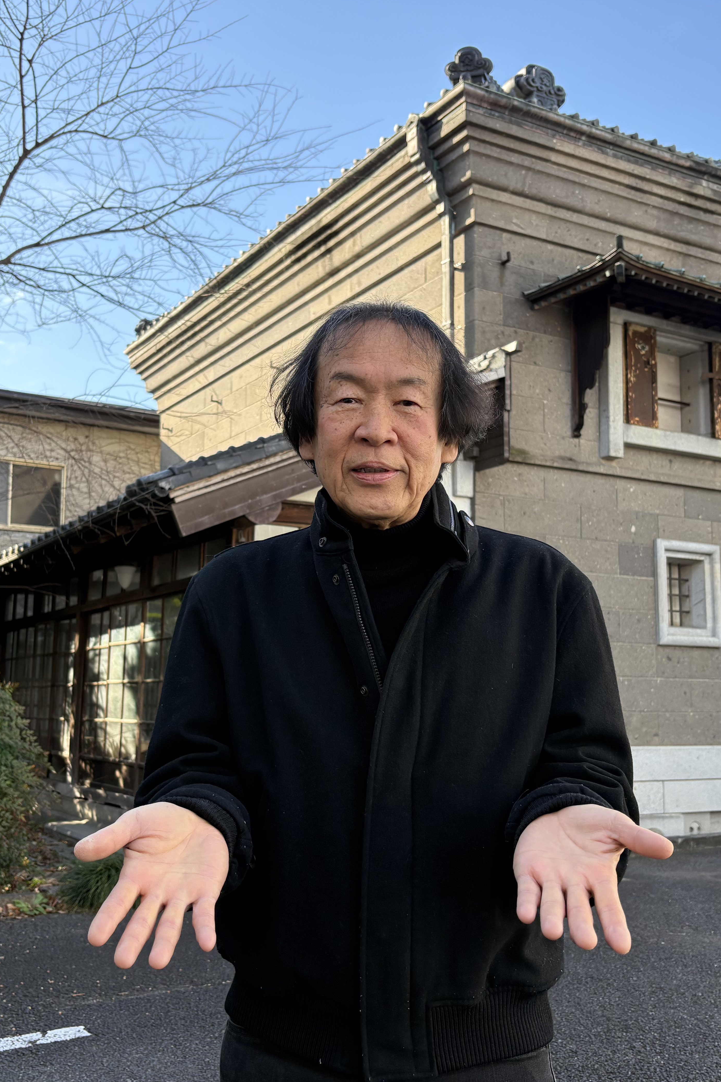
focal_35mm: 37
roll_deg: -0.3
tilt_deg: +9.6
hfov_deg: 35.9
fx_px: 1112
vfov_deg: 51.9
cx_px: 327
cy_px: 548
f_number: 1.6
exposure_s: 1/687
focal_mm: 5.96
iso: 64
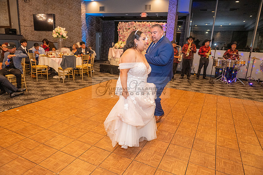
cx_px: 132
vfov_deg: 53.2
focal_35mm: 24
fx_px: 175
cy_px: 88
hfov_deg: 73.7
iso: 2500
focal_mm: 24
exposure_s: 1/200
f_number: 2.8
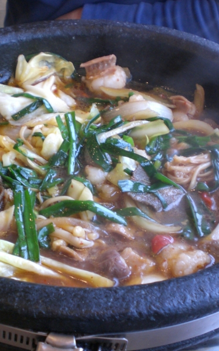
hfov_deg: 23.9
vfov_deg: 37.5
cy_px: 175
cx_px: 87
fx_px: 516
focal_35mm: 54
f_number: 3.1
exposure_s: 1/20
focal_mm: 6.3
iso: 200
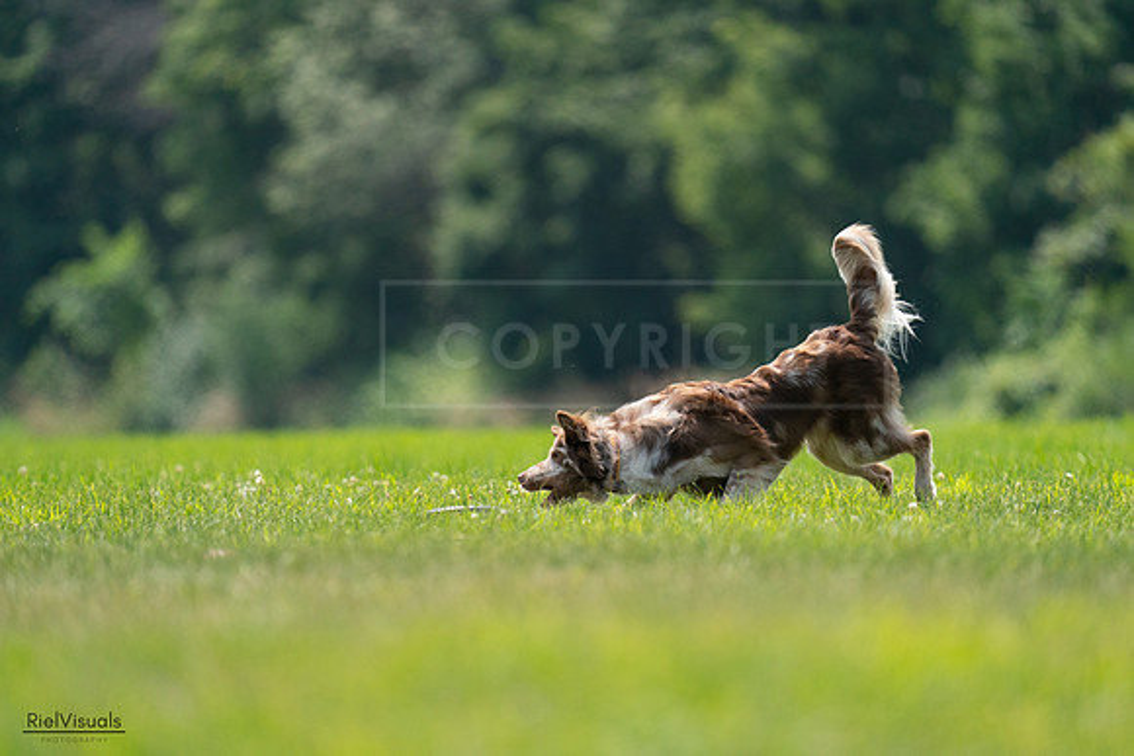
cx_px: 567
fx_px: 15627
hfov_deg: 4.2
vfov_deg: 2.8
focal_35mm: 496
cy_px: 378
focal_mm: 496
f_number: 6.3
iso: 1600
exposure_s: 1/4000
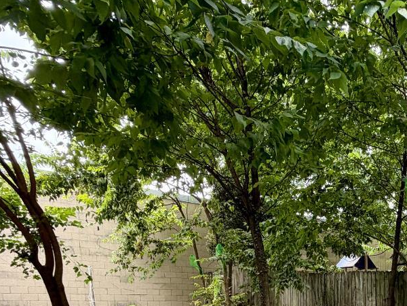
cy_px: 355
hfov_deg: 47.4
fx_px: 412
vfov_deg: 34.0
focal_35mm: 35
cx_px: 365
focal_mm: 2.22
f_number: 2.2
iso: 64
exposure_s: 1/121
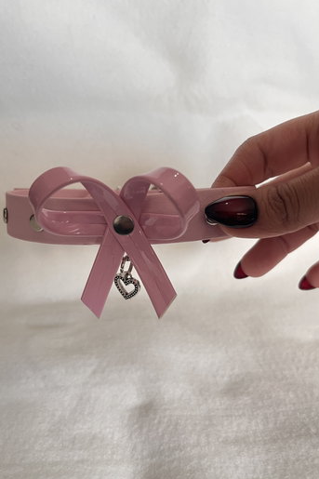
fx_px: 372
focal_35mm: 28
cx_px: 156
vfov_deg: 65.5
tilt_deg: -27.0
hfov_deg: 46.4
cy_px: 238
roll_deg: +0.2
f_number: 1.6
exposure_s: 1/68
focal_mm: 5.1
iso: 125
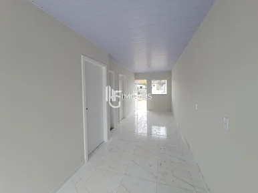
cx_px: 129
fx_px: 97
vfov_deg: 89.9
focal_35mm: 13
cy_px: 96
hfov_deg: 106.2
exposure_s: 1/60
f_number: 2.2
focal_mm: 1.74
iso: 64
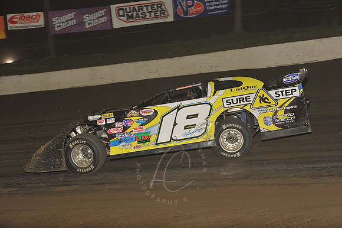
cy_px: 114
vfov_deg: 14.8
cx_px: 171
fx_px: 873
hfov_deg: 22.2
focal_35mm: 92
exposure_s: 1/320
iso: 800
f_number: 6.3
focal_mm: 92
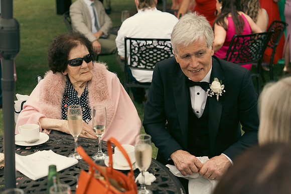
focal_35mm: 62
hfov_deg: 32.4
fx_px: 501
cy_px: 97
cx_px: 146
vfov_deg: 21.9
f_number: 3.5
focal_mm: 62
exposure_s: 1/320
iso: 160
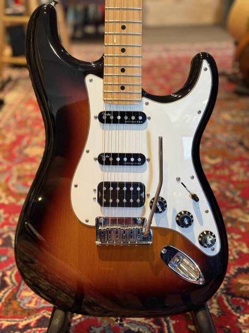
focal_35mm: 48
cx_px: 124
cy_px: 166
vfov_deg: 39.7
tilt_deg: -23.2
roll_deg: +1.7
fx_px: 460
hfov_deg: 30.3
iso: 200
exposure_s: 1/40
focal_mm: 6.76
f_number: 1.78
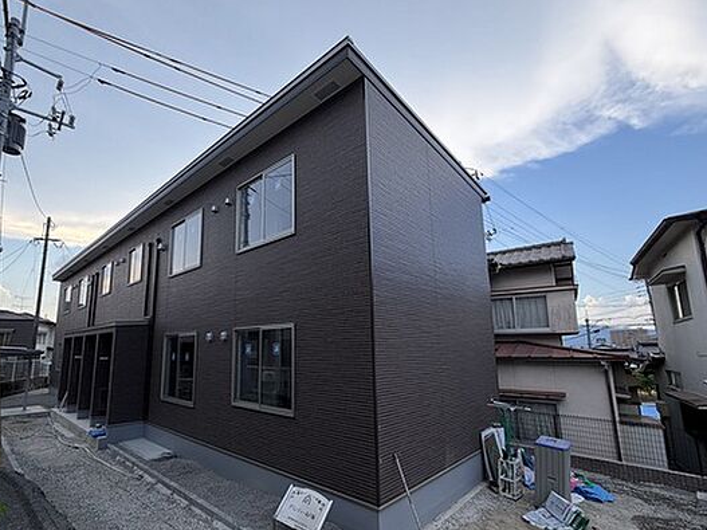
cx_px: 301
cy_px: 297
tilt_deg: +9.6
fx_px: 347
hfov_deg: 90.4
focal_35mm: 17
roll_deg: +0.9
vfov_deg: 74.4
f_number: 2.2
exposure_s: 1/502
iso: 50
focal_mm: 2.22
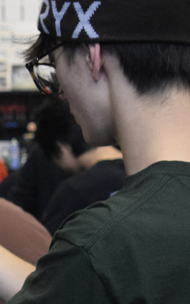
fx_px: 1218
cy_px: 167
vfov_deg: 14.2
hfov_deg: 8.6
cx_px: -132
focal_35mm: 147
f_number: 3.5
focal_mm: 26
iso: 3200
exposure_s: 1/200
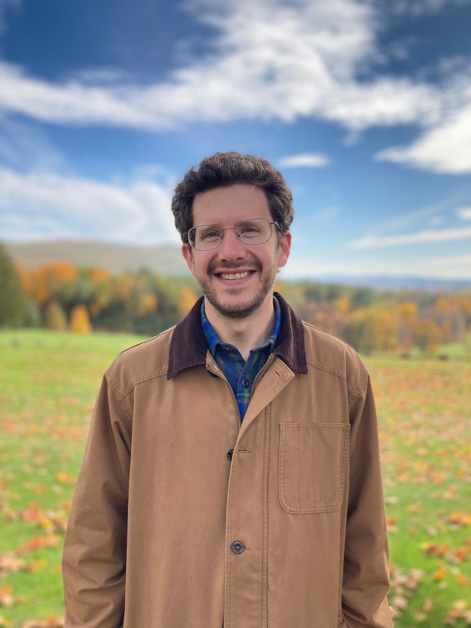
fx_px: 508
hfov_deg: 49.7
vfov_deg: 63.4
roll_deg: -2.7
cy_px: 314
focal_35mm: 28
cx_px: 236
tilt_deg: -3.6
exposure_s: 1/1517
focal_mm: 3.99
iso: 20
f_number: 1.8
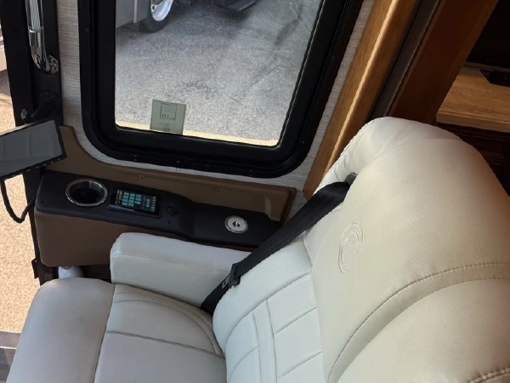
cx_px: 190
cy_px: 253
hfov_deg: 56.1
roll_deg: -12.2
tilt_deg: -44.7
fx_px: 471
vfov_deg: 43.6
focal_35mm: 32
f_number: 1.78
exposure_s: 1/419
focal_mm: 6.76
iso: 100
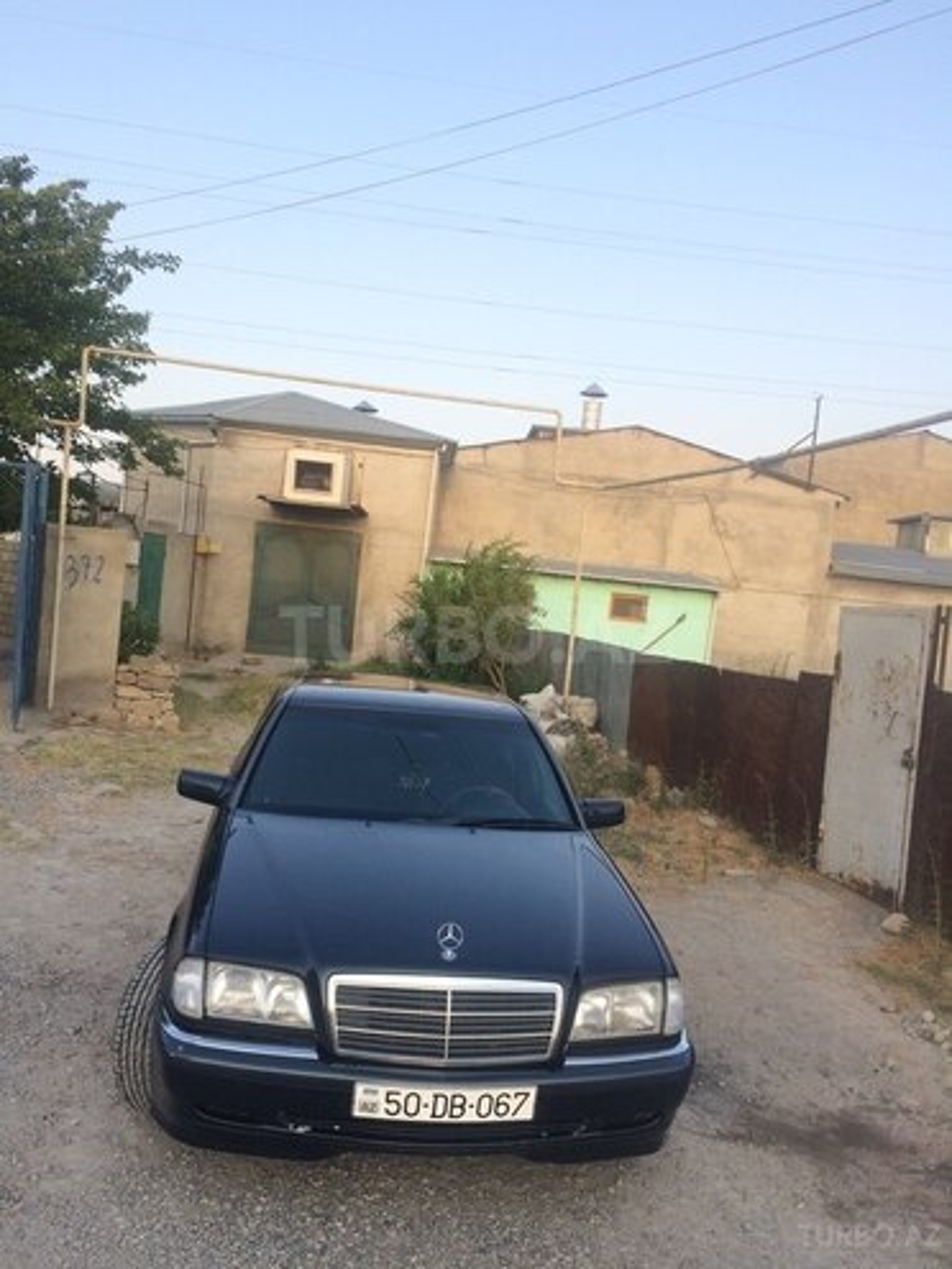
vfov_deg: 61.7
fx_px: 1063
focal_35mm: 29
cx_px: 476
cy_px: 634
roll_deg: -5.9
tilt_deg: -2.5
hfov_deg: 48.2
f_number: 2.2
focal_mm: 4.15
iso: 32
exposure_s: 1/363
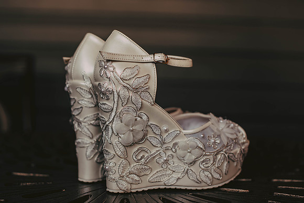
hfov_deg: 34.8
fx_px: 485
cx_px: 132
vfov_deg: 23.6
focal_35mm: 57
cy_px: 96
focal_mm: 50
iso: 320
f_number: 2.5
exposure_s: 1/250
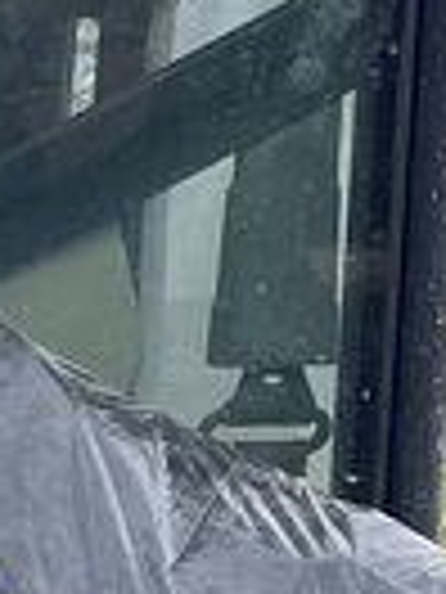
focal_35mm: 201
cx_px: -1050
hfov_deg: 6.5
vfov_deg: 9.5
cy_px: 918
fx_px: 3453
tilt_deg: -9.4
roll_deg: -1.7
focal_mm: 4.2
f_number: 1.6
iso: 32
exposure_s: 1/2506
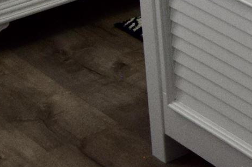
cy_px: -375
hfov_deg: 9.1
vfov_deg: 6.8
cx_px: 776
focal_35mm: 177
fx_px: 1238
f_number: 5.6
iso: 400
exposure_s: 1/125
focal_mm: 18
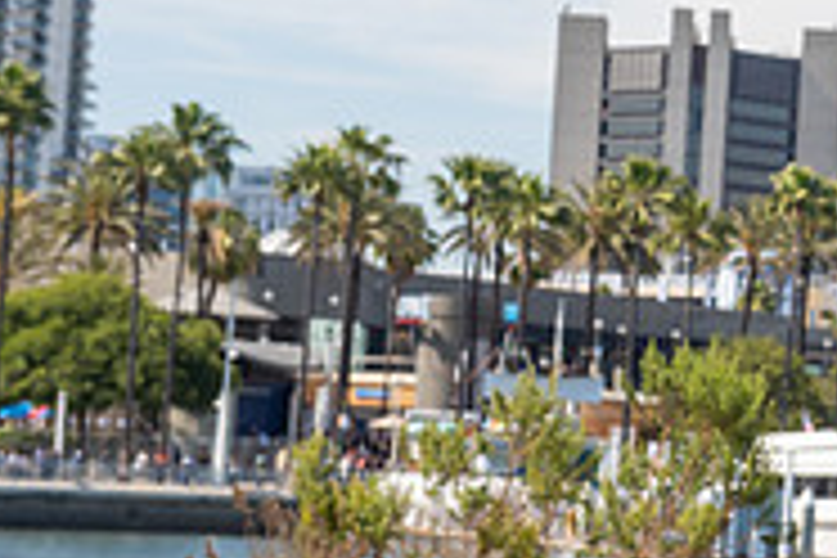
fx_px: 4208
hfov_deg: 10.9
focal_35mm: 181
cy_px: 137
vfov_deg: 7.6
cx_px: 1274
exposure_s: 1/200
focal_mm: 58
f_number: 11
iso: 200
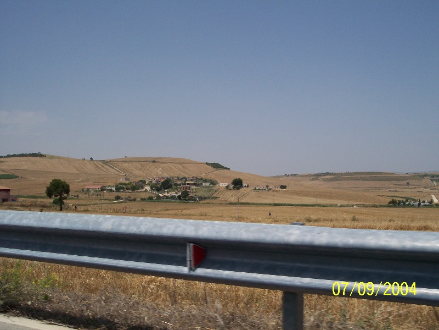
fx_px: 482
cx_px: 220
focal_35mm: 38
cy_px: 165
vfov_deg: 37.7
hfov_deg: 49.0
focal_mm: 8
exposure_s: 1/1000
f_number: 4.8
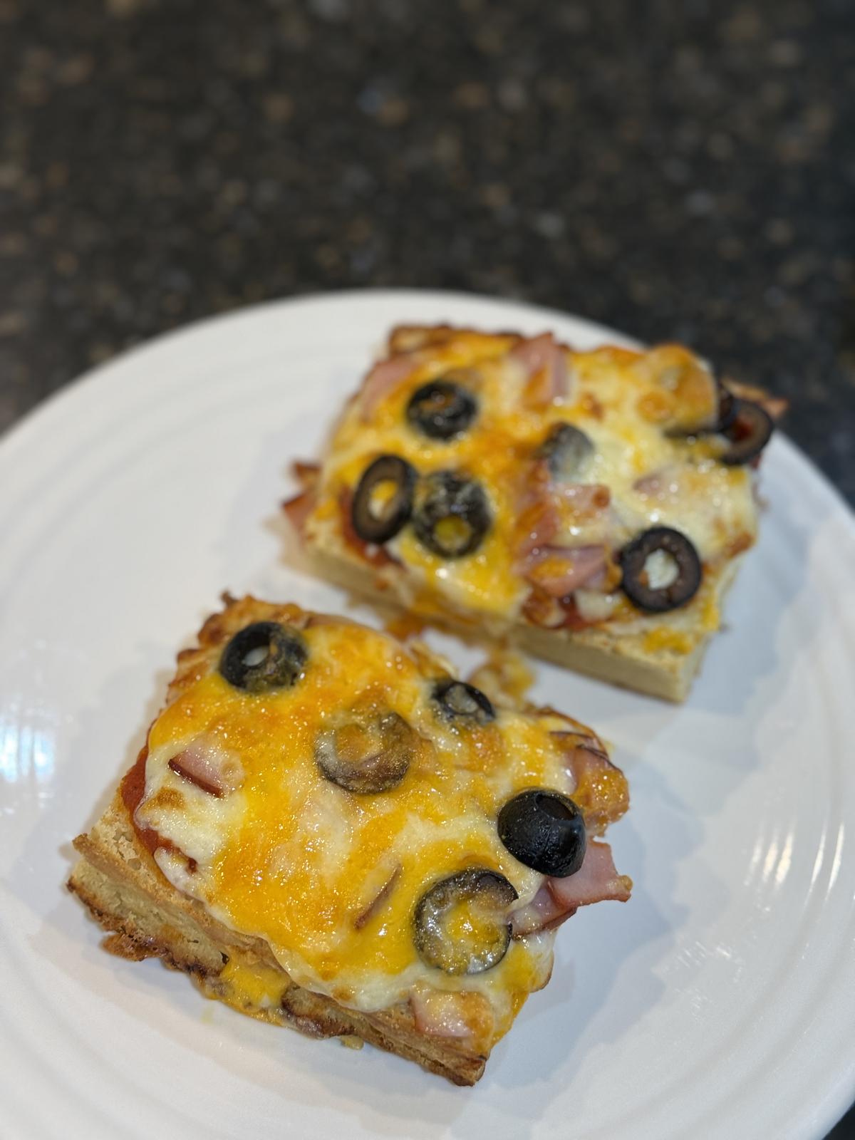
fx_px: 1581
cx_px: 428
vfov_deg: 39.7
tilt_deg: -59.0
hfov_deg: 30.3
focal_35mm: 48
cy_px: 570
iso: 80
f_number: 1.78
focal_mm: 6.76
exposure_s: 1/60
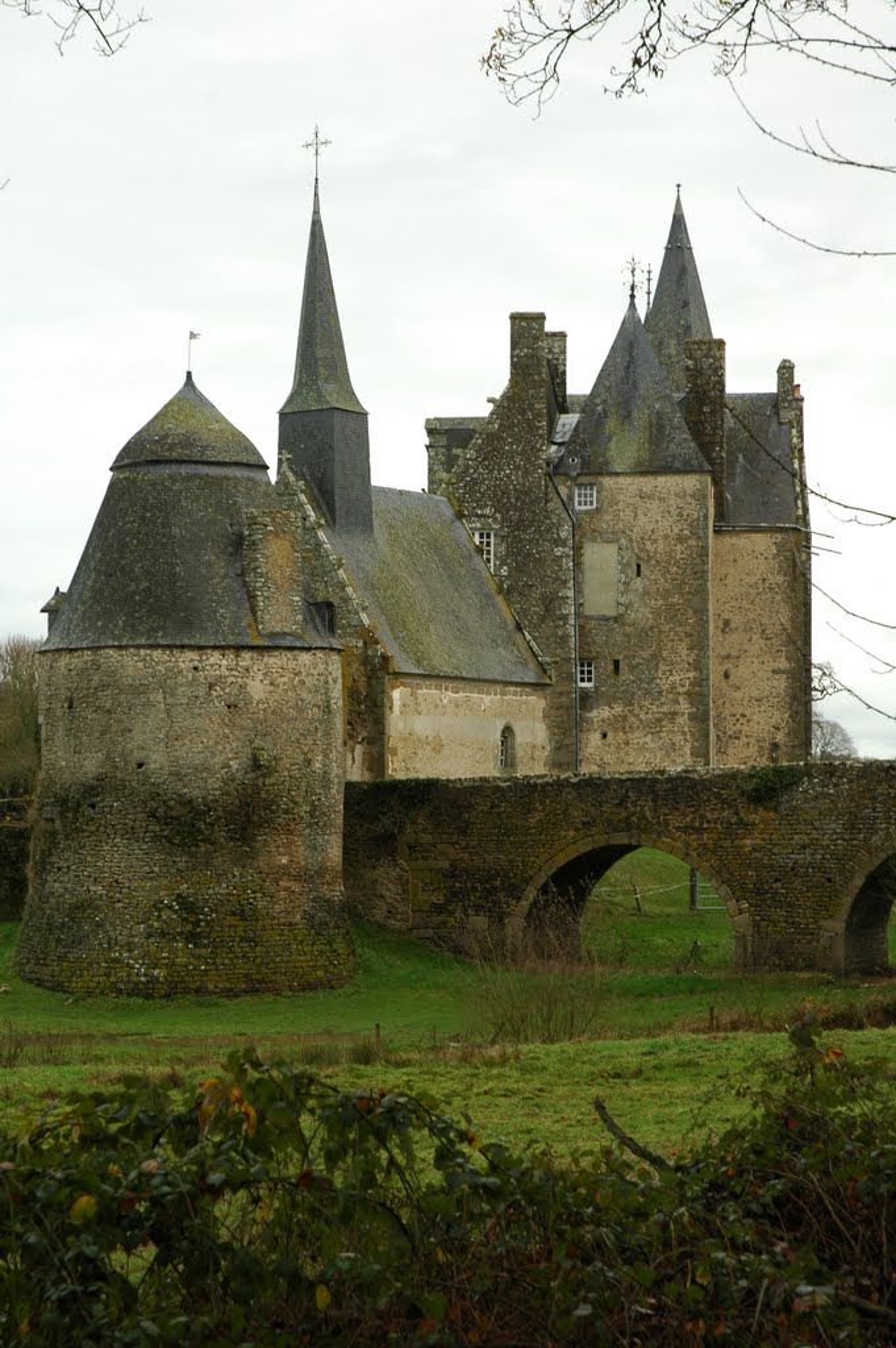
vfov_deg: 24.6
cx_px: 448
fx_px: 3085
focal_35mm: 82
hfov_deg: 16.5
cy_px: 674
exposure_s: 1/80
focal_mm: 55
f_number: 8
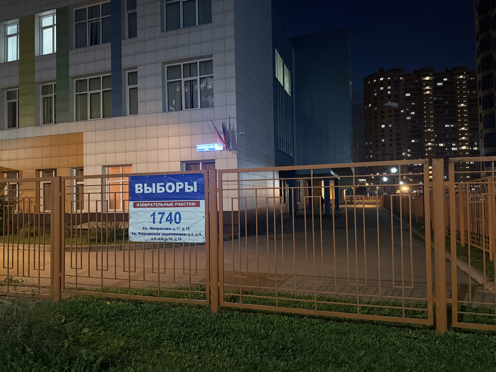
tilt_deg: +2.2
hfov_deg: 71.6
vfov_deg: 56.8
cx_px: 248
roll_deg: +0.9
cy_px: 186
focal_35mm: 24
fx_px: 344
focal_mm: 6.76
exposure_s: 1/50
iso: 640
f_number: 1.78
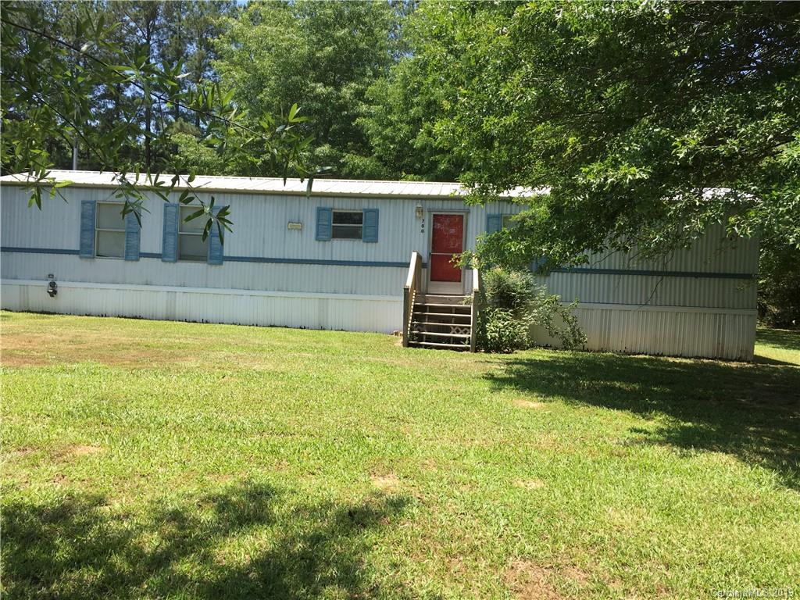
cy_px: 300
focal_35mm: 29
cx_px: 400
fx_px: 670
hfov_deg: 61.7
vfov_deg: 48.2
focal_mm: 4.15
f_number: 2.2
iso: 25
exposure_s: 1/712
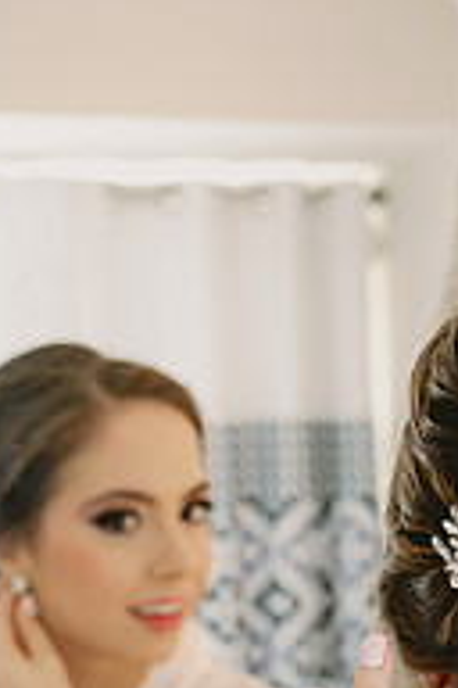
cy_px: 792
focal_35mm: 117
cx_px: 431
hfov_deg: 11.6
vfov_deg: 16.8
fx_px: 2233
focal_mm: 50
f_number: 5.6
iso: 640
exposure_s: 1/80
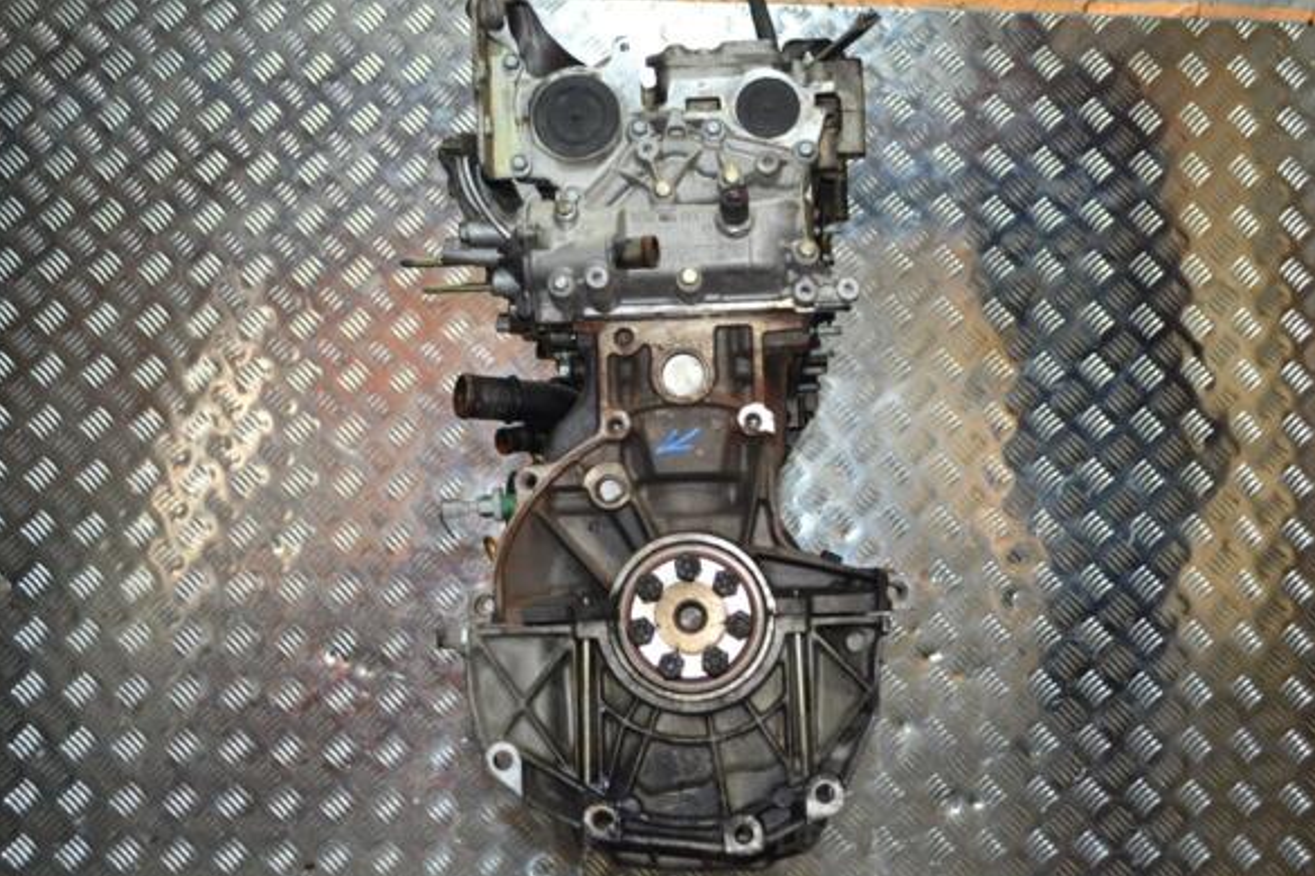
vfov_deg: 33.4
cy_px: 447
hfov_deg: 48.5
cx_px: 668
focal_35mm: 40
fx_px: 1461
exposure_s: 1/60
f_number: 4.2
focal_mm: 26
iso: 900
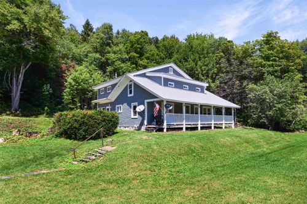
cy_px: 102
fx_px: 170
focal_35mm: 20
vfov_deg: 61.9
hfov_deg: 84.0
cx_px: 154
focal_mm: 20
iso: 100
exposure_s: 1/80
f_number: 14
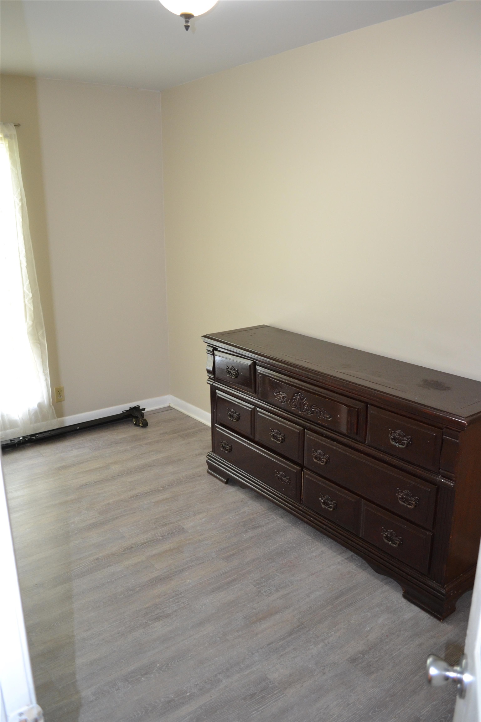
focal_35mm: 27
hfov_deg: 47.9
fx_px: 541
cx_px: 240
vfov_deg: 67.4
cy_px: 361
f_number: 3.5
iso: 1000
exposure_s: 1/60
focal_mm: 18
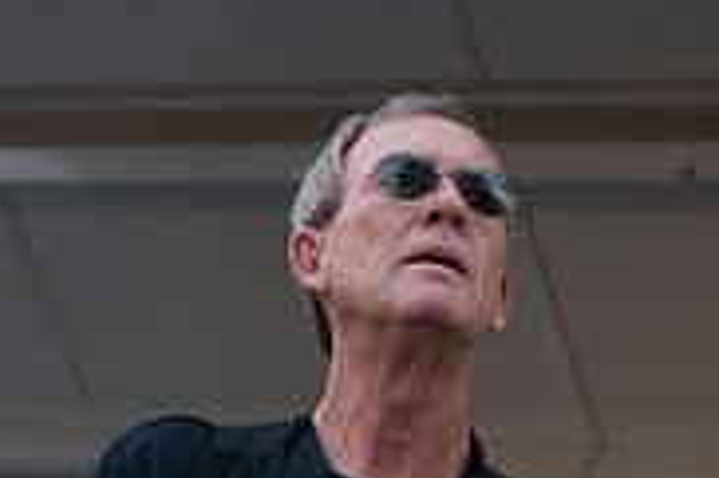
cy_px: 460
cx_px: 71
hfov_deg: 9.0
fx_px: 4569
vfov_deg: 6.0
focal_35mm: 229
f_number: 3.2
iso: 200
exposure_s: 1/250
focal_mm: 48
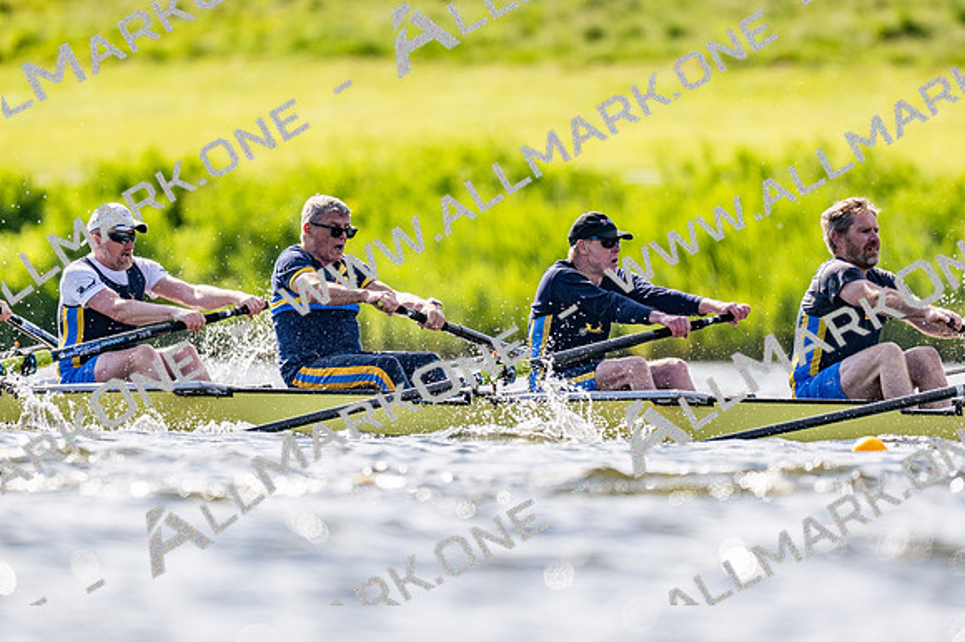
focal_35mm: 900
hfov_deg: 2.3
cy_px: 321
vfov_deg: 1.5
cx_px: 482
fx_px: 24110
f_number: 4
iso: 280
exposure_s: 1/2500
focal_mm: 600
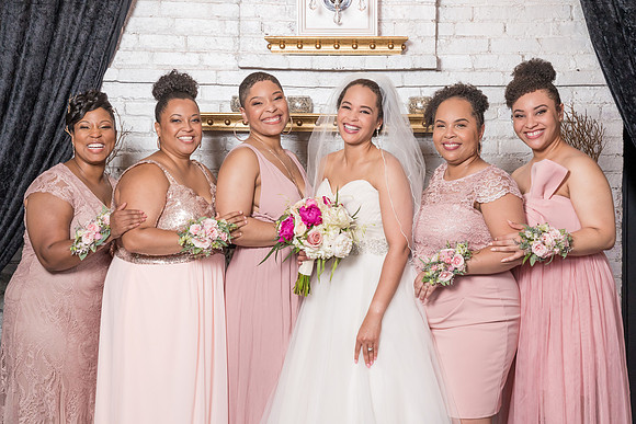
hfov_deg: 26.2
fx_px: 1367
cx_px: 339
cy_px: 188
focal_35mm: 77
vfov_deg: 17.6
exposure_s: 1/200
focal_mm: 68
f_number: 5.6
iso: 1250
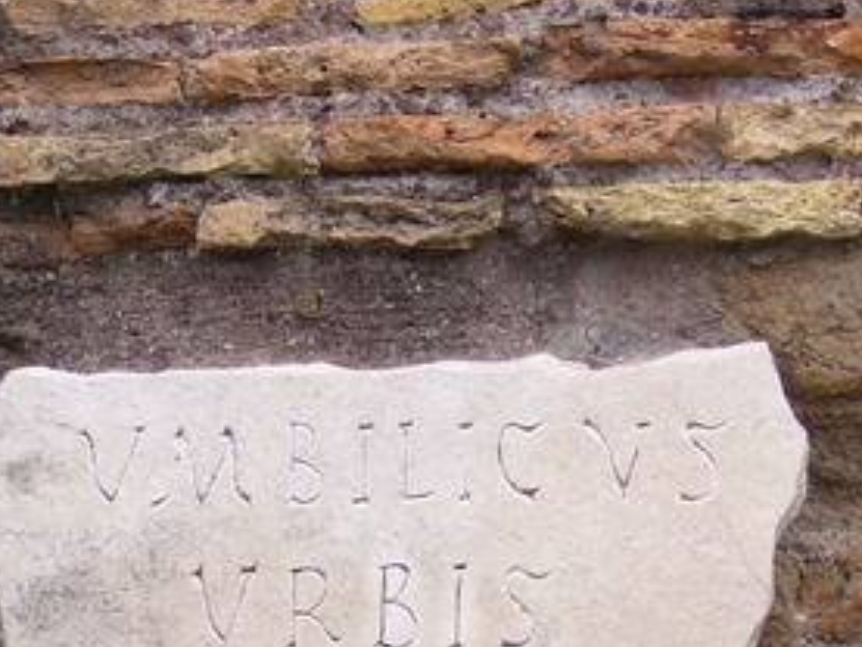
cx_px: 373
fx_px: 5580
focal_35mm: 224
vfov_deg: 6.6
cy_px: 603
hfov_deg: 8.8
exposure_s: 1/200
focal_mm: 16.1
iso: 80
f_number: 4.8
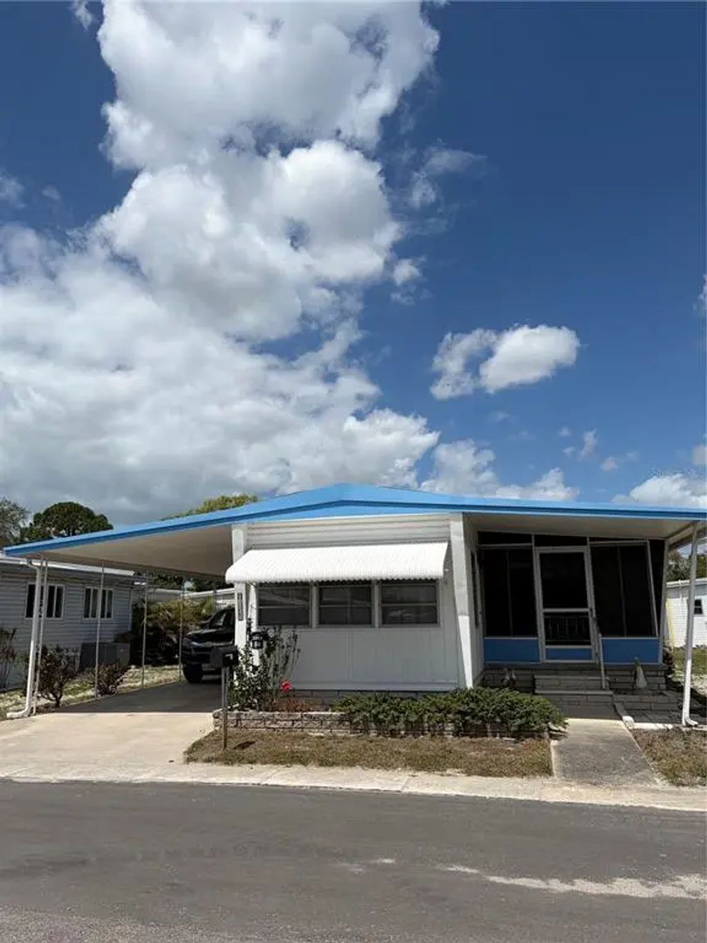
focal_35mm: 26
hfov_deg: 53.1
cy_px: 472
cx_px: 354
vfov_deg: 67.3
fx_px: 708
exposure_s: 1/7813
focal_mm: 5.96
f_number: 1.6
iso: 50
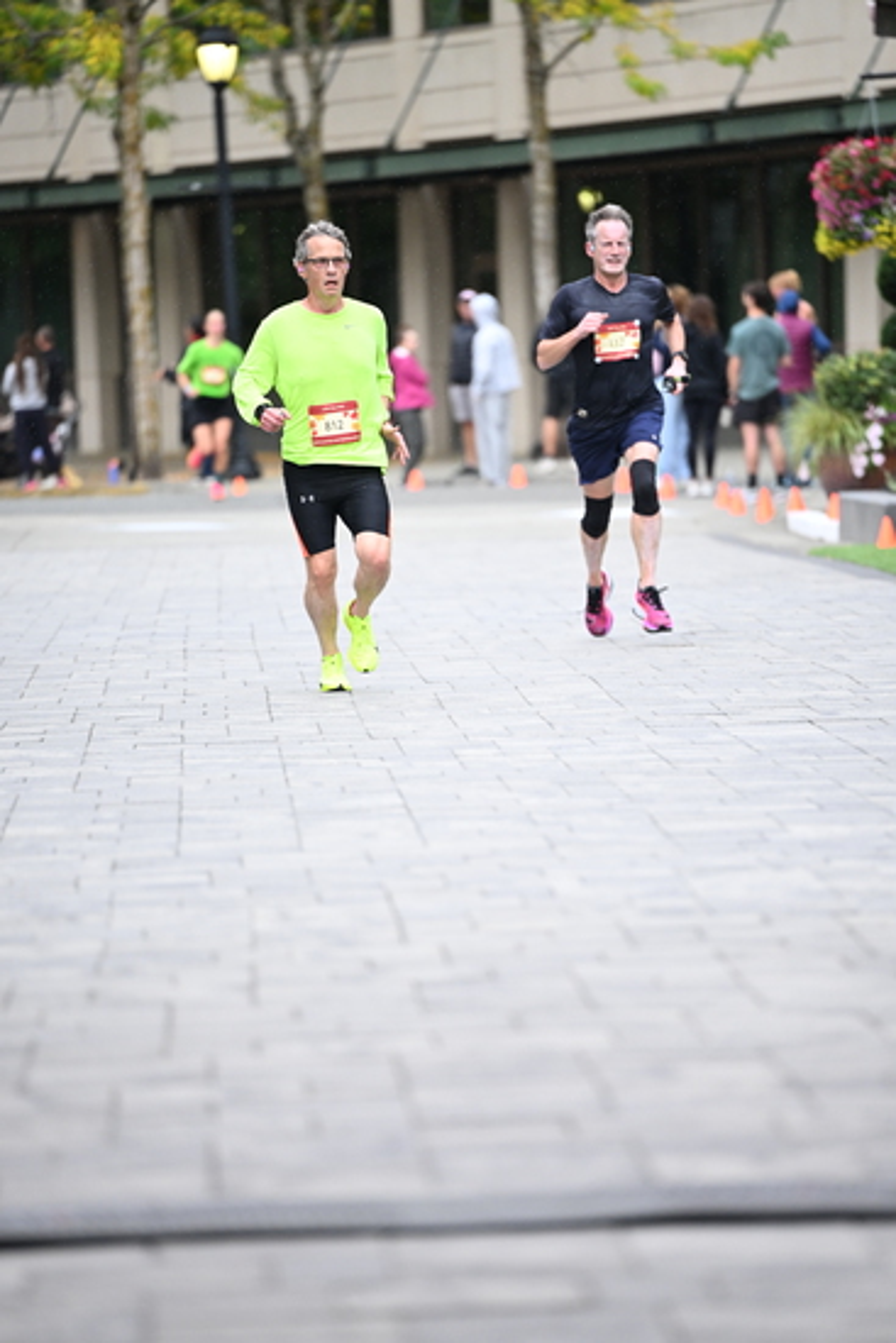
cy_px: 672
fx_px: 7461
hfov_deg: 6.9
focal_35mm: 200
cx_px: 448
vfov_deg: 10.3
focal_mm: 200
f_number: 2.8
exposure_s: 1/1250
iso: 1250
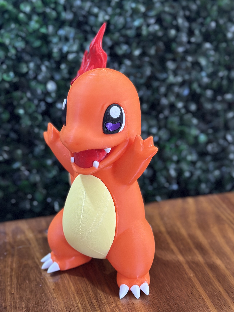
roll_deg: +1.8
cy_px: 146
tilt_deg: -19.9
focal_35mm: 66
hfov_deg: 22.2
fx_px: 595
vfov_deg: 29.4
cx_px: 85
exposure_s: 1/33
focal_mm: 6.86
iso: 250
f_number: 1.78
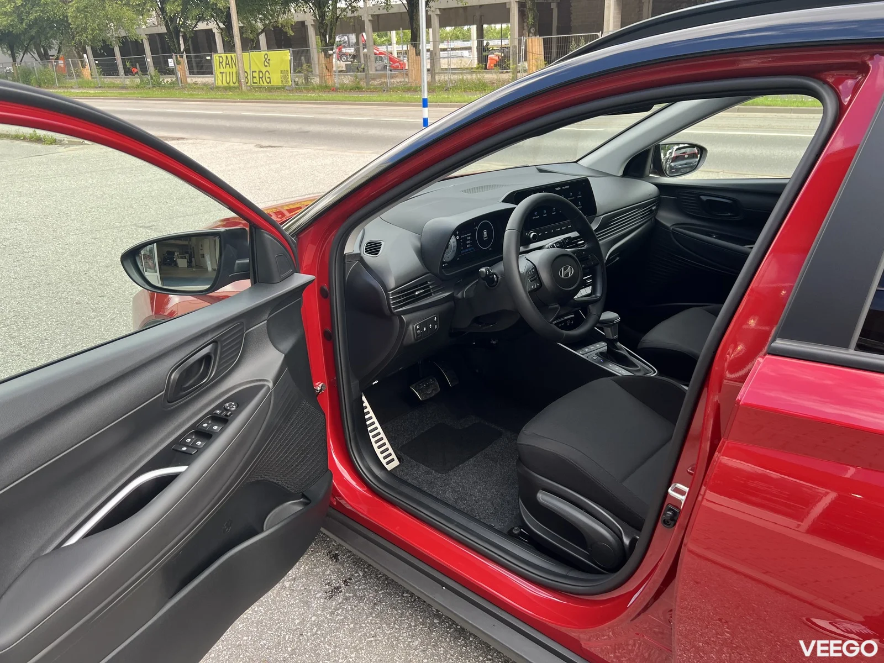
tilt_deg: -22.9
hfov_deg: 67.3
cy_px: 332
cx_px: 442
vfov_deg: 53.1
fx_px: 664
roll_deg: +3.1
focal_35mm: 26
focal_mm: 5.7
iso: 50
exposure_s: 1/297
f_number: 1.5
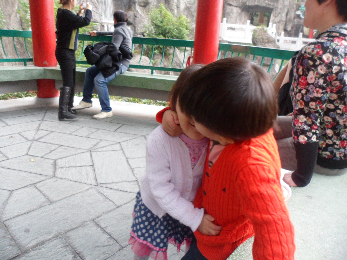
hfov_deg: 67.3
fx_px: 261
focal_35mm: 26
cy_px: 130
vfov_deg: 53.1
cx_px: 174
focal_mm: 4.9
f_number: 3.3
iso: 240
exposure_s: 1/45
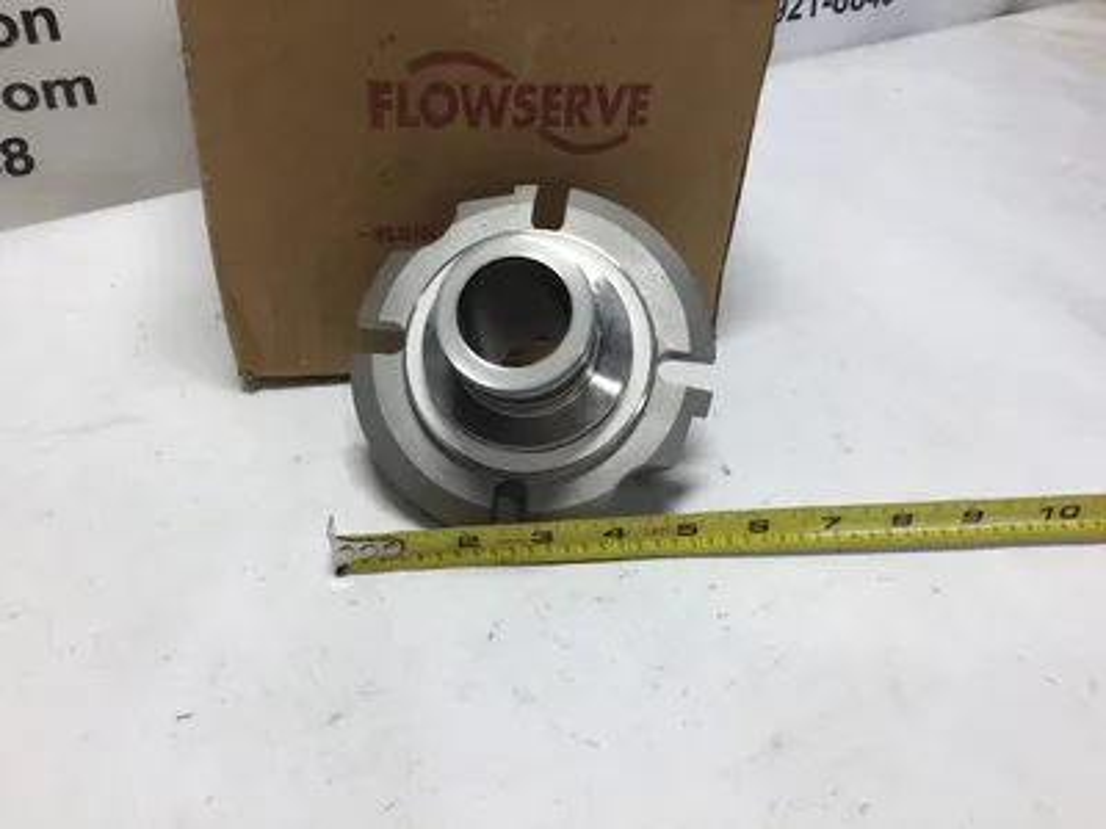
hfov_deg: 58.4
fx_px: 990
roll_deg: -1.7
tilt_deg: -38.9
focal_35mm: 31
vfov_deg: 45.4
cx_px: 553
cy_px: 414
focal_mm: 3.3
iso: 25
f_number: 2.4
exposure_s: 1/146
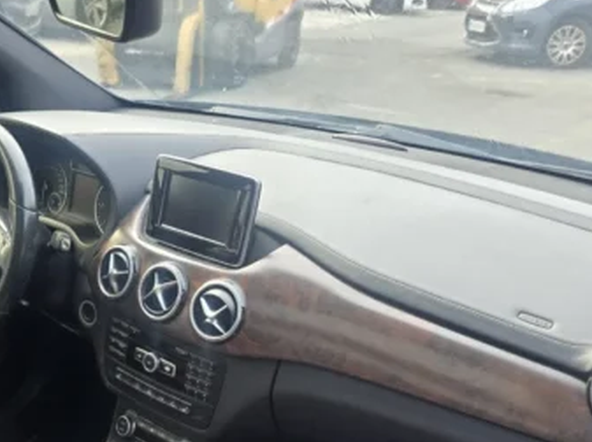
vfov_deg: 33.5
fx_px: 700
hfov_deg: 45.5
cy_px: 382
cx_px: 227
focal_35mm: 41
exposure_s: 1/180
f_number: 1.7
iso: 100
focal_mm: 6.3
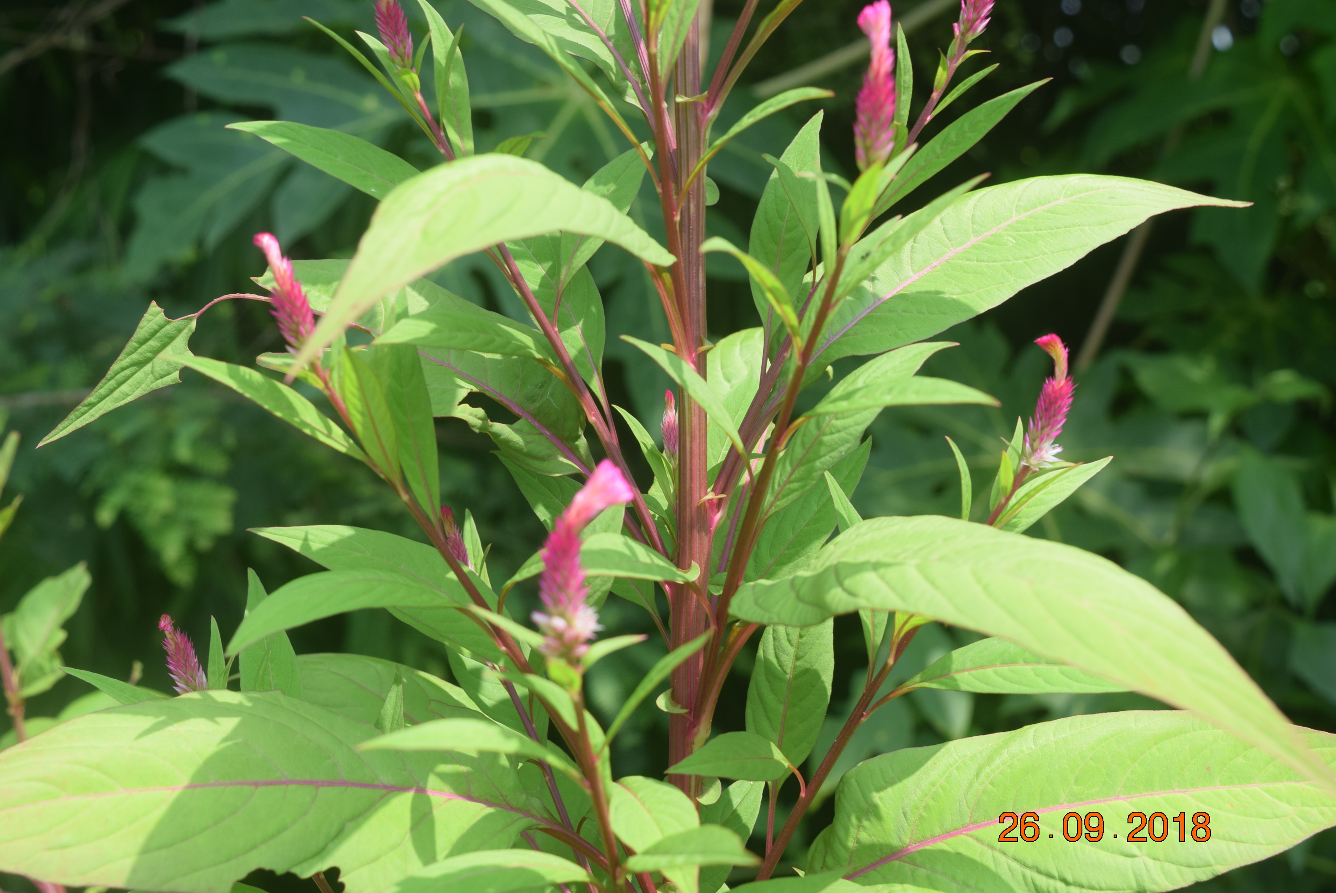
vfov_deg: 23.8
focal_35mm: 57
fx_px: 2117
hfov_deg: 35.0
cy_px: 446
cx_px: 668
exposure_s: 1/250
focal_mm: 38
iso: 250
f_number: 8
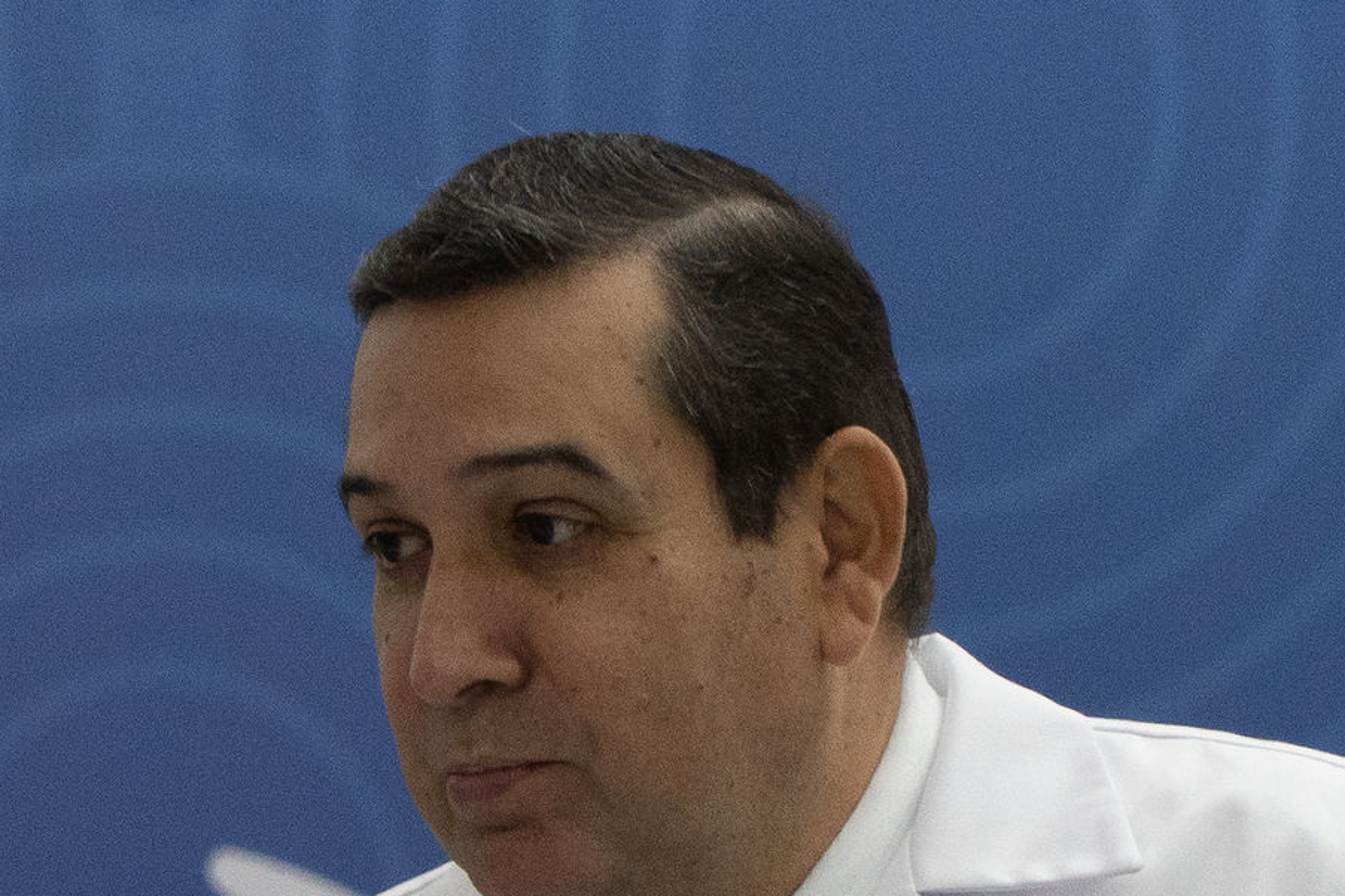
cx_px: 710
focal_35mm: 628
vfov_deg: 2.2
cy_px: 692
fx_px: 23461
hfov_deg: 3.3
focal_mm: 105
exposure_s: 1/200
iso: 1250
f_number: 4
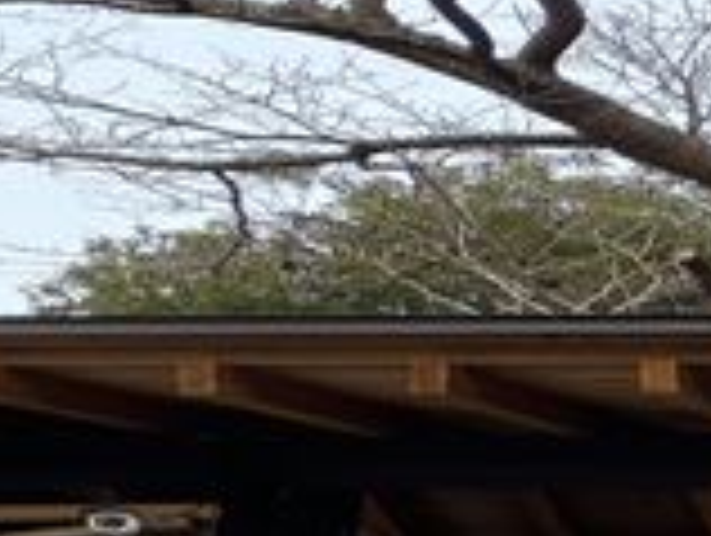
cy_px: 734
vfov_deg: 13.5
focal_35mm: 105
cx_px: 1350
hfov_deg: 15.5
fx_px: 2160
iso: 32
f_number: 1.8
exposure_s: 1/1063
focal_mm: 4.25
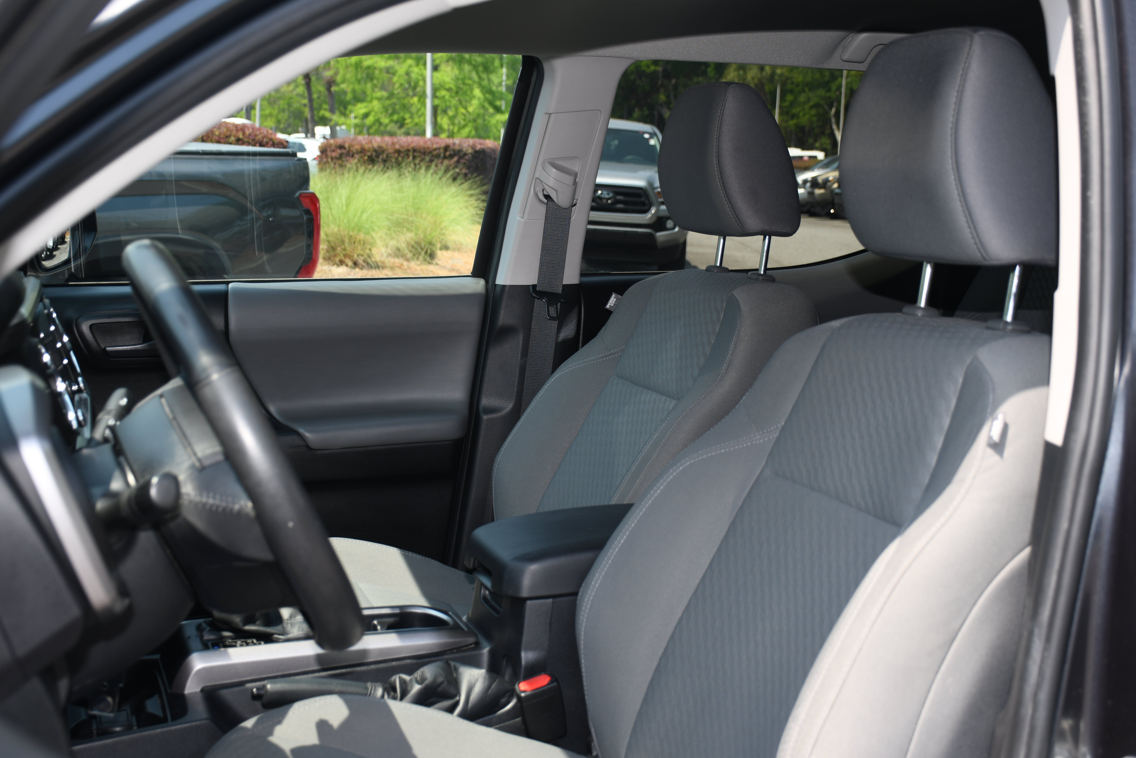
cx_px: 568
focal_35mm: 48
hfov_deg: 41.1
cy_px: 379
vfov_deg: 28.1
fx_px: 1515
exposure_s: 1/250
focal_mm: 32
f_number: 4.2
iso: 100
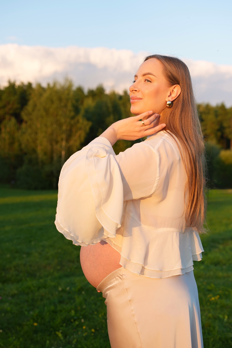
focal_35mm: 54
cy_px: 174
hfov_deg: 25.2
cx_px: 116
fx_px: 519
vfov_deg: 37.1
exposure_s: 1/250
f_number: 4.5
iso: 200
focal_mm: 53.7
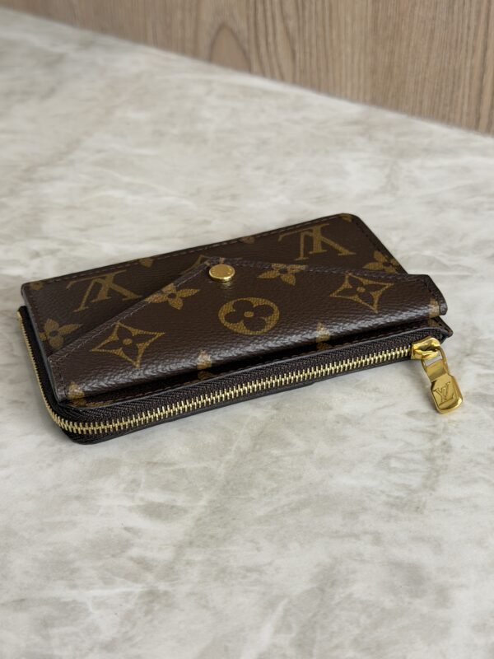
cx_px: 247
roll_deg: +2.6
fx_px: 913
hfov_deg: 30.3
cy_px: 330
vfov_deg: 39.7
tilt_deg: -37.9
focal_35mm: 48
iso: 80
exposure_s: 1/120
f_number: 1.78
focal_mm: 6.76
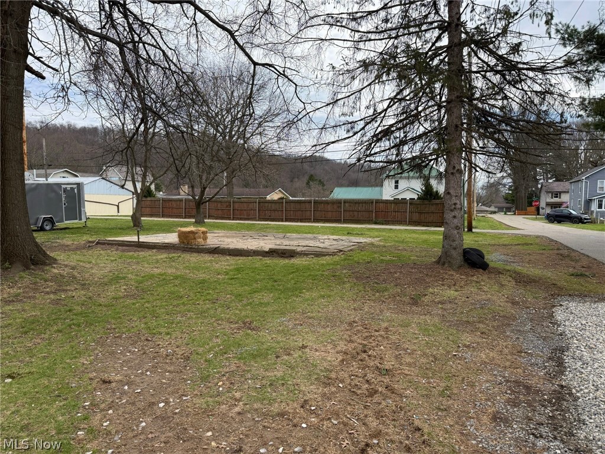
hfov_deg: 71.6
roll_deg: -0.1
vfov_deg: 56.8
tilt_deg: -2.8
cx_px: 302
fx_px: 419
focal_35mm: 24
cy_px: 227
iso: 100
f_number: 1.78
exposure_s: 1/3584
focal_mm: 6.76
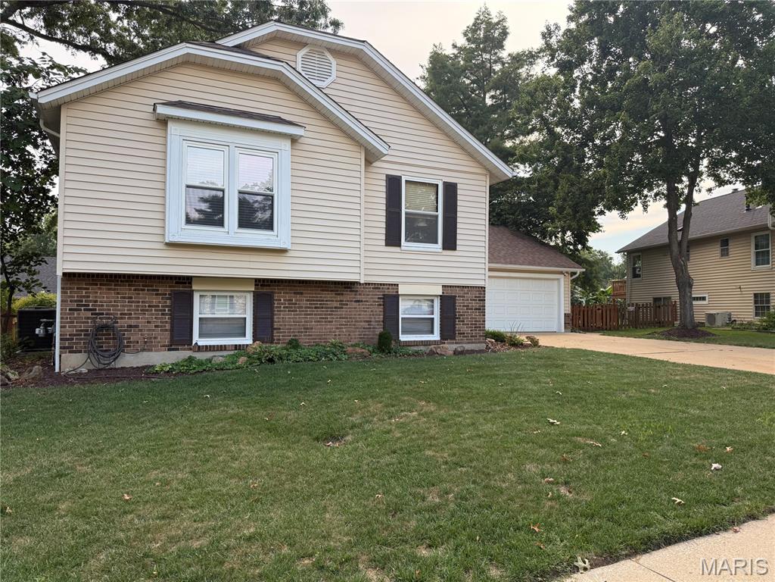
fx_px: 537
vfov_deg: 56.8
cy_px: 291
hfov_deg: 71.6
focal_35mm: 24
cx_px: 388
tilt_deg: +2.9
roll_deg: -0.7
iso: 100
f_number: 1.78
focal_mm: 6.76
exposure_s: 1/722
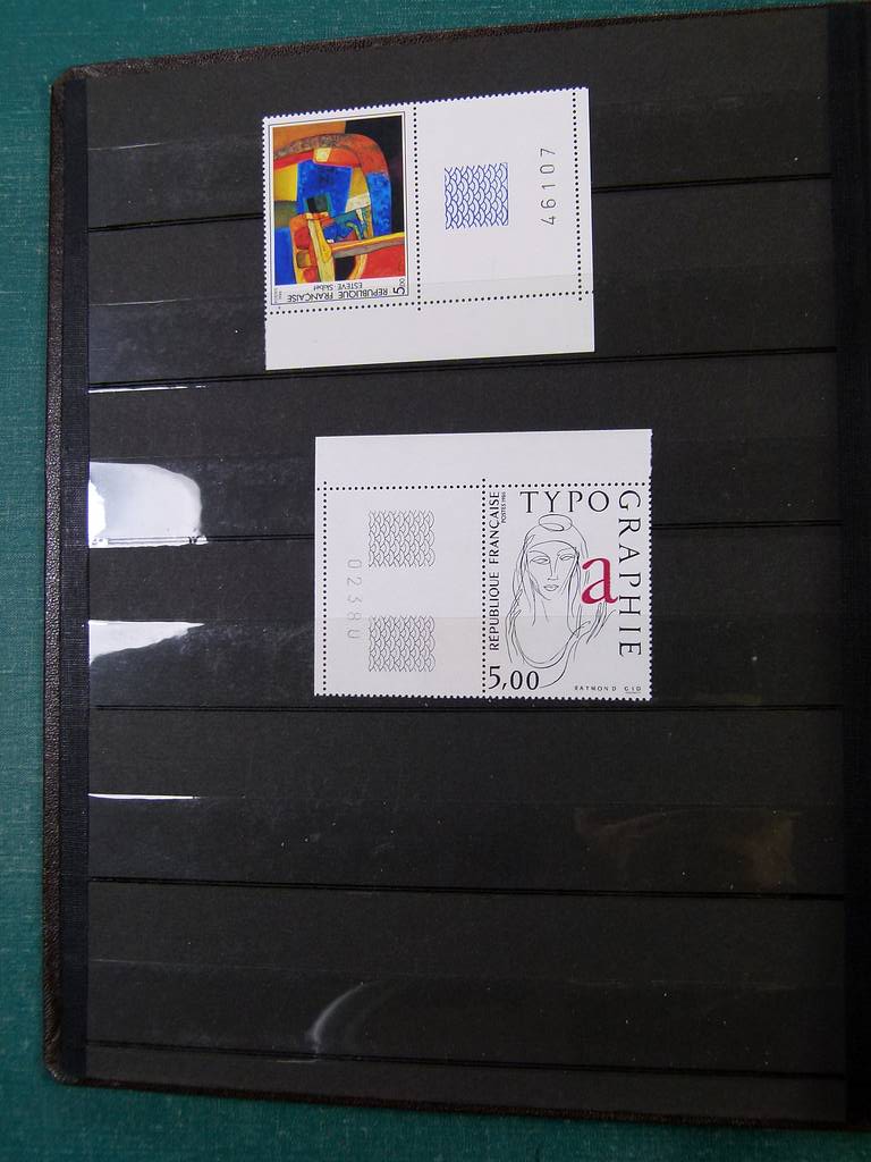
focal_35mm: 36
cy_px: 581
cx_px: 436
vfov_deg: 51.4
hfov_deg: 39.7
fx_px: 1208
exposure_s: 1/80
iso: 100
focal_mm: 6.5
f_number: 3.1
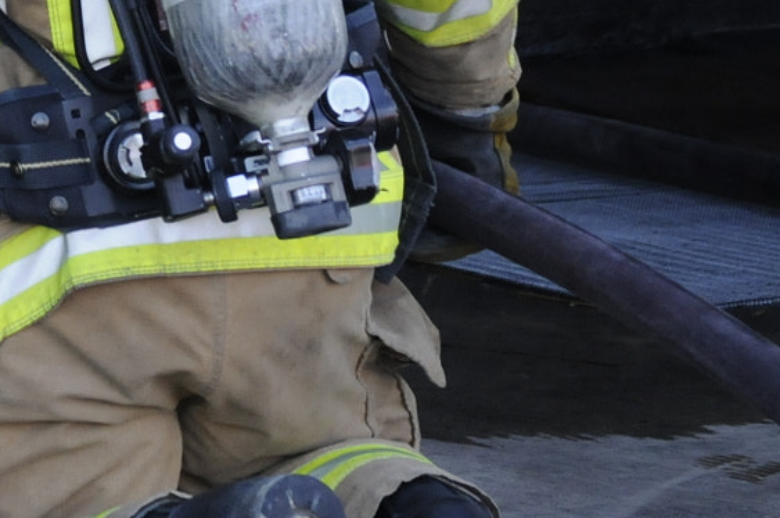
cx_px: -510
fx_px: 8267
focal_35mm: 382
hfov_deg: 5.3
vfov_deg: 3.6
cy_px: -413
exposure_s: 1/640
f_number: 4.2
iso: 800
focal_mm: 70
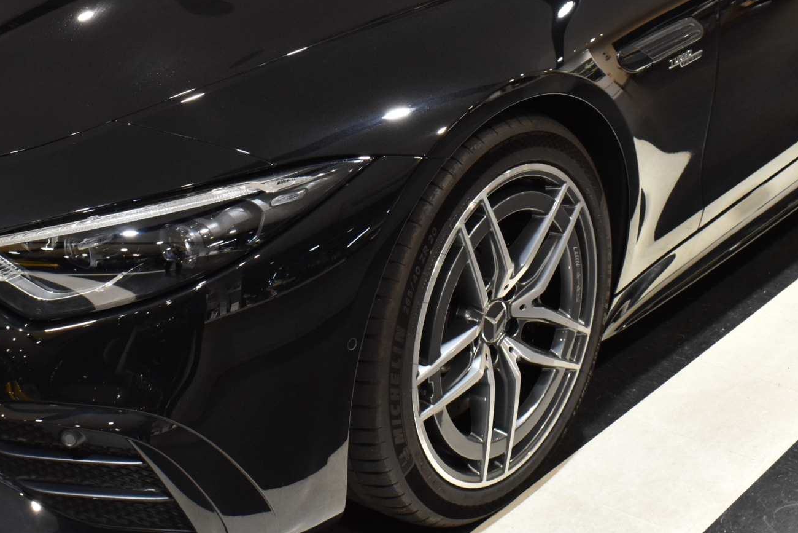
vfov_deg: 20.7
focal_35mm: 65
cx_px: 299
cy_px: 129
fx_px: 1441
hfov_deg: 30.8
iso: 900
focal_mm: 22
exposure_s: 1/40
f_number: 8
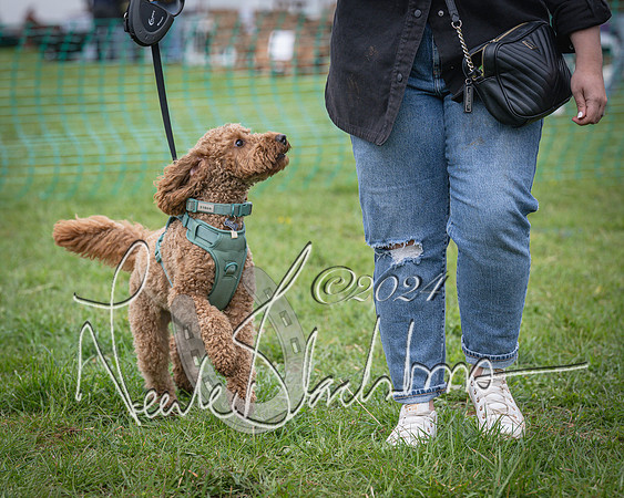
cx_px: 192
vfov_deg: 10.4
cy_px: 289
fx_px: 2747
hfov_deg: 12.9
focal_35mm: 149
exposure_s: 1/2000
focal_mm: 99
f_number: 4
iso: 400
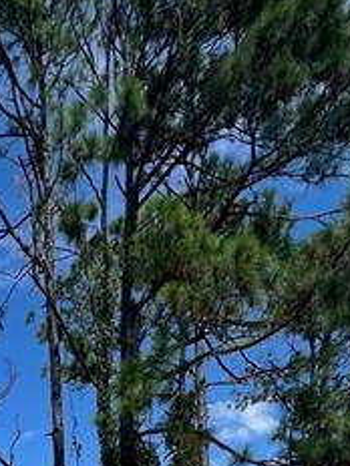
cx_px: -40
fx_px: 580
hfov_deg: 30.0
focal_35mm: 43
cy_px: 687
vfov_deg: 29.0
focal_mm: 1.57
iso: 32
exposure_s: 1/1340
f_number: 1.8
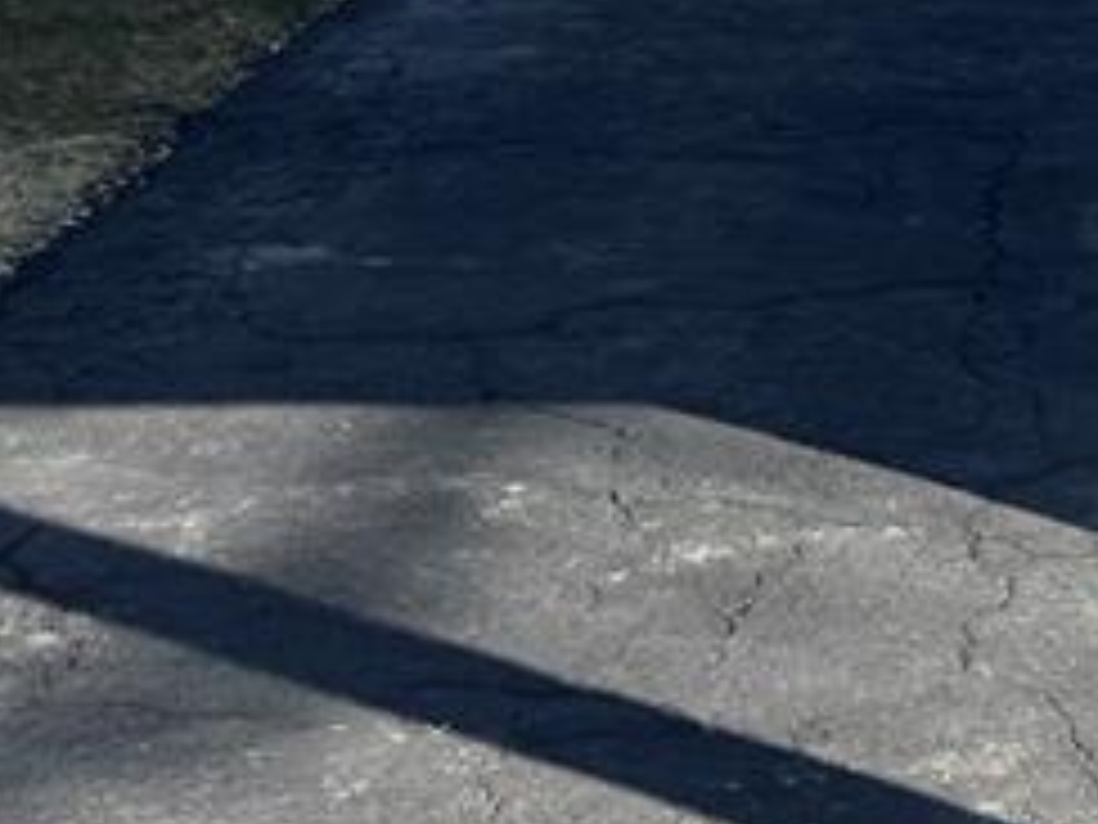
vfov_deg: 13.0
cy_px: -338
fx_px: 3457
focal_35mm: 109
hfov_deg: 16.0
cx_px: 1796
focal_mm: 5.1
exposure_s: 1/2463
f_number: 1.6
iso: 50
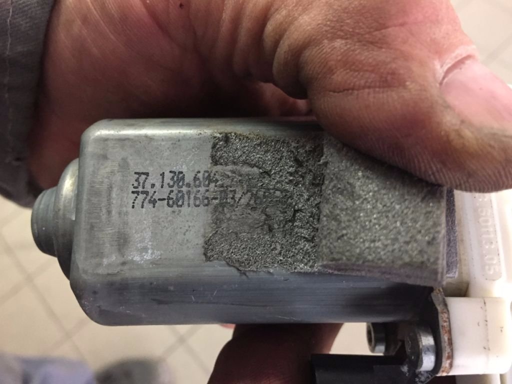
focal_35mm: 29
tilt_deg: -60.7
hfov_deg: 61.7
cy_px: 192
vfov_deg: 48.2
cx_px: 256
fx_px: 429
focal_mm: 4.15
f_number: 2.2
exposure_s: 1/17
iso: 250
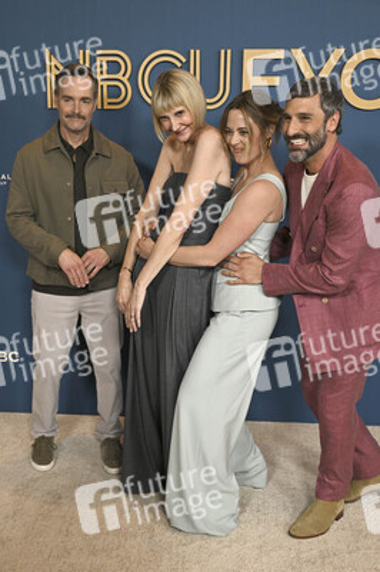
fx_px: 634
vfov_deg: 48.5
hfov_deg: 33.3
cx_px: 190
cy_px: 286
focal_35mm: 40
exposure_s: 1/320
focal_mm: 40
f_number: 5.6
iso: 2000
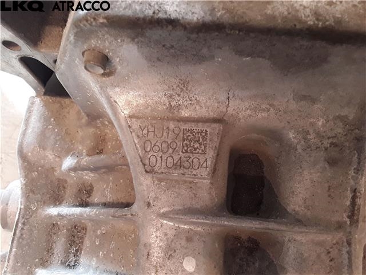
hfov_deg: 63.4
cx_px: 183
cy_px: 138
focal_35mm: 28
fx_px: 296
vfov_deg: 49.7
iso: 100
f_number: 1.9
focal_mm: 2.91
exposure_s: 1/25
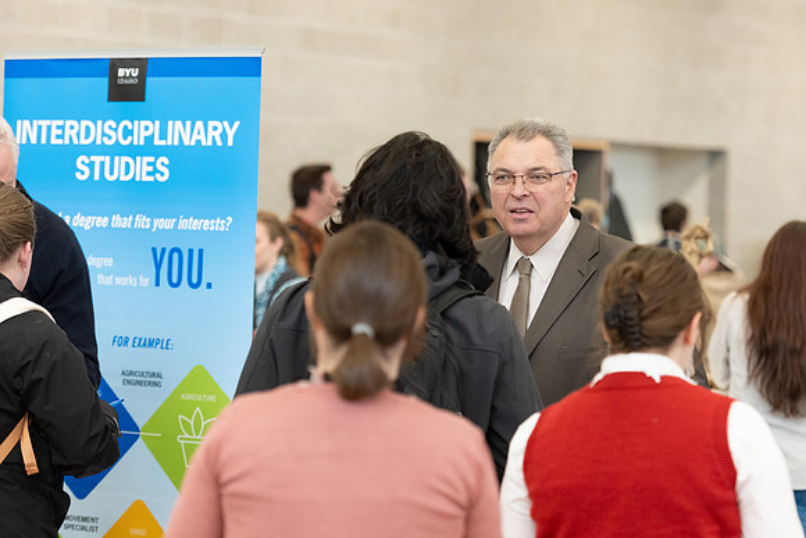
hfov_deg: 13.7
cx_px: 533
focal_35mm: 149
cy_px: 237
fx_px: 3338
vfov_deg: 9.2
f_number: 3.5
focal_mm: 112
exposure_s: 1/200
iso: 1250
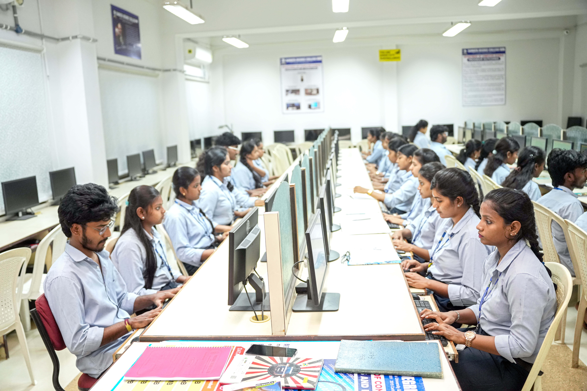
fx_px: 517
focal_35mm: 32
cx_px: 294
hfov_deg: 59.2
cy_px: 196
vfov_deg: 41.5
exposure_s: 1/125
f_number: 2.8
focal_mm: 31.7
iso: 2000
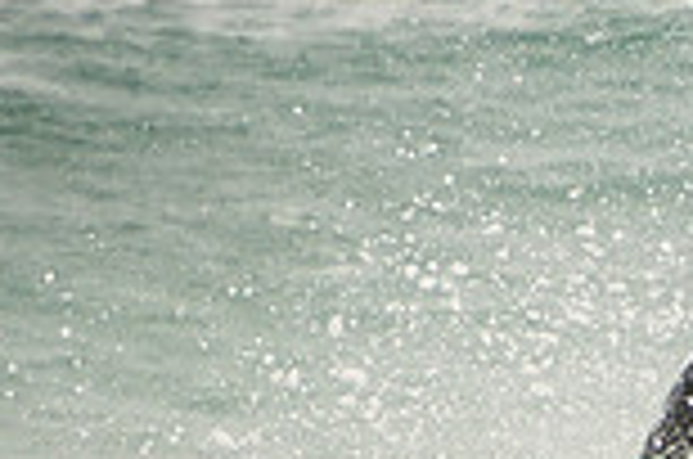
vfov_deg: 0.6
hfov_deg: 0.9
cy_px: 596
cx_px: 1035
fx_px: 42435
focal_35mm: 2209
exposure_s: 1/1250
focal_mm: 390
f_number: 5.6
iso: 180
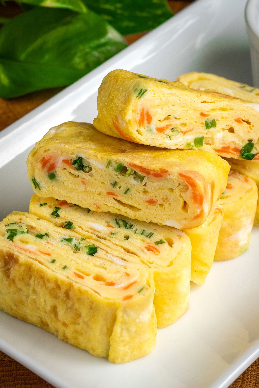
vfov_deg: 39.6
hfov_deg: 27.0
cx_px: 130
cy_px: 194
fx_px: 540
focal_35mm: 50
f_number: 7.1
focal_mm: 50
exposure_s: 1/160
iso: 250
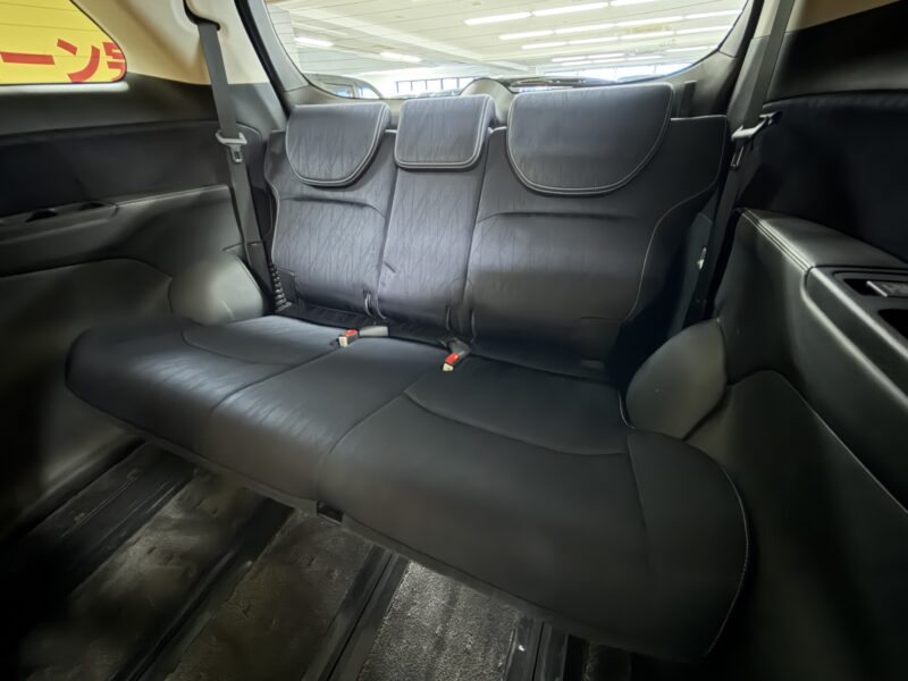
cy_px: 340
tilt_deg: -33.0
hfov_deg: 102.1
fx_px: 367
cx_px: 454
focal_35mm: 14
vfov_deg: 85.7
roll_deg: +2.5
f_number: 2.2
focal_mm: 2.22
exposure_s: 1/8
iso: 5000
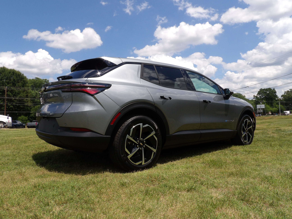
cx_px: 146
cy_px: 110
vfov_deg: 56.8
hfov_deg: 71.6
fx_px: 202
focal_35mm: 24
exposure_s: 1/699
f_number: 4.6
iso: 100
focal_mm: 4.3
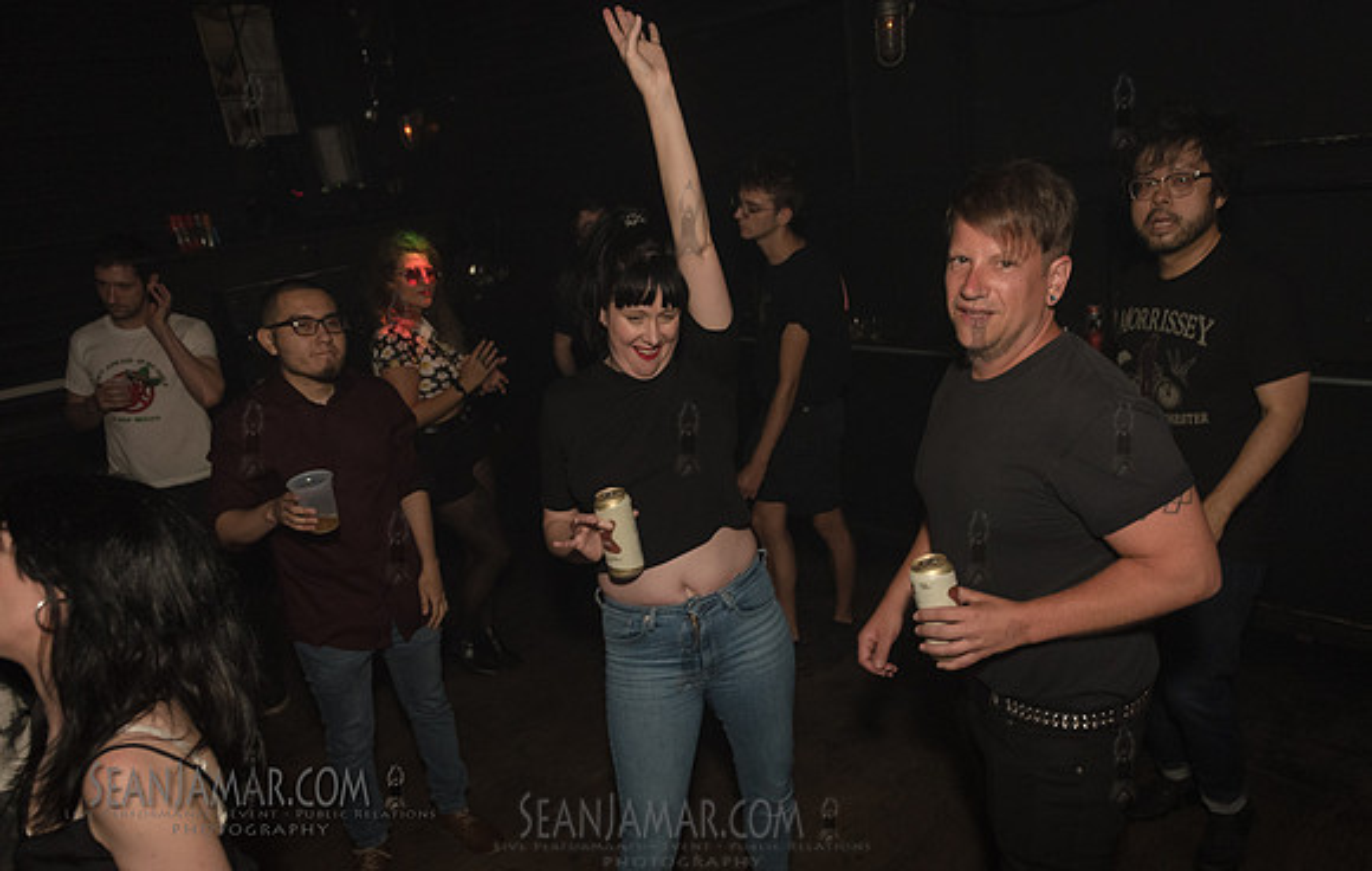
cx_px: 712
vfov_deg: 44.9
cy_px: 525
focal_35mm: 28
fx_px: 1048
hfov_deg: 66.4
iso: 2000
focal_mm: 24
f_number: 3.5
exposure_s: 1/250
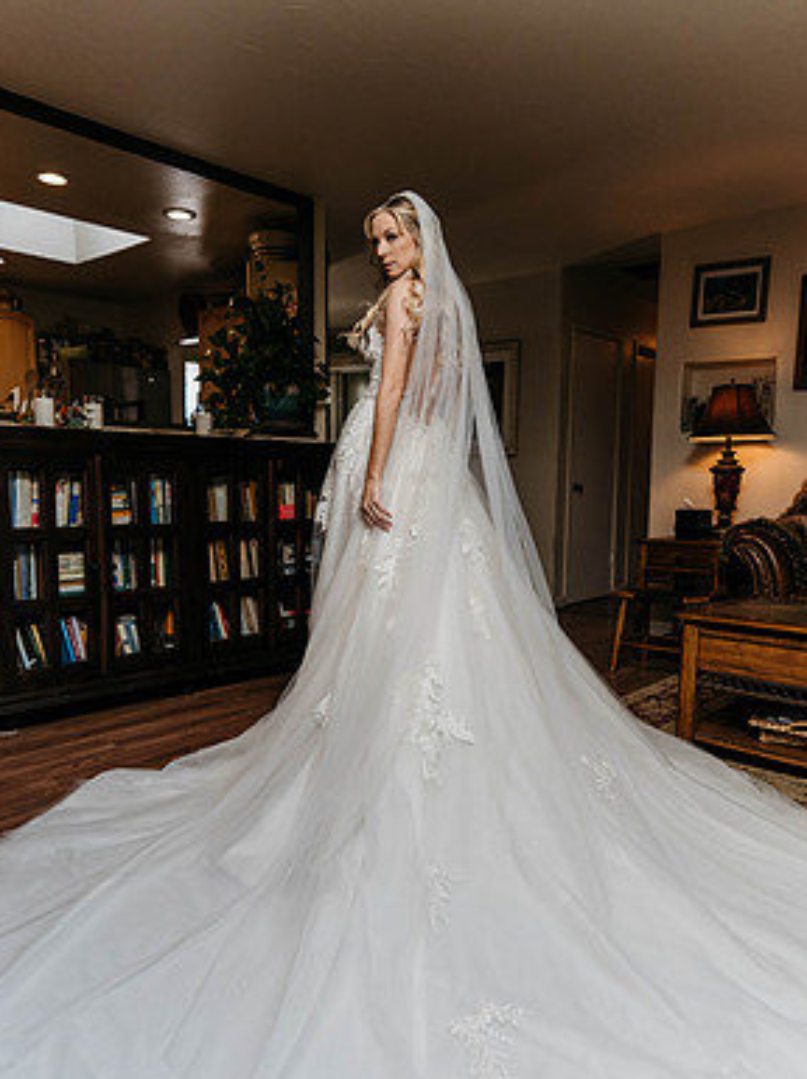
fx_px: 841
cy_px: 575
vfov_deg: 65.3
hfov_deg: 51.3
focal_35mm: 27
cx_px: 401
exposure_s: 1/1000
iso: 1000
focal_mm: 24
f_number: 2.8
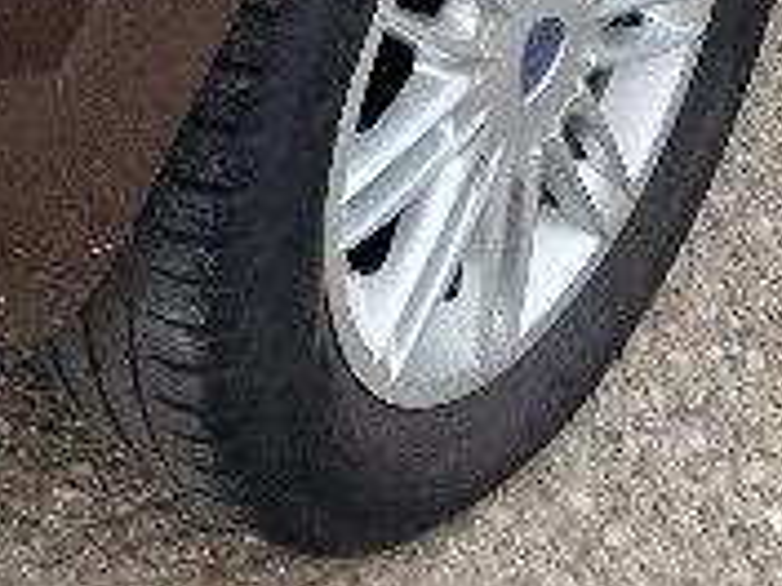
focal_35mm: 131
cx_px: 98
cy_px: -1061
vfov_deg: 9.4
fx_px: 2959
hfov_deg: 14.9
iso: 50
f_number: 1.8
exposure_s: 1/213
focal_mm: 6.4
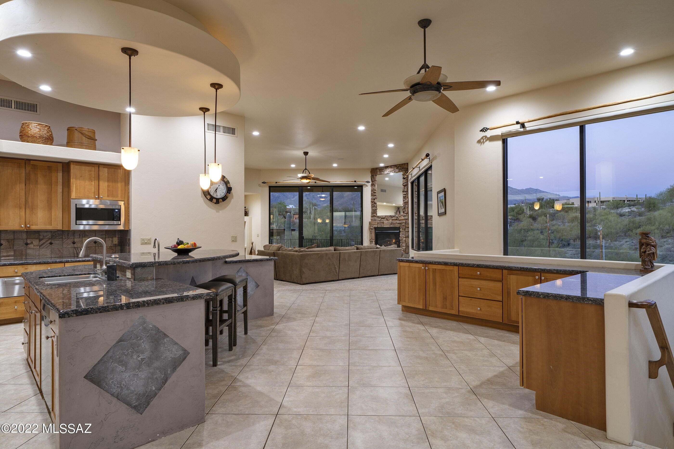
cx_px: 337
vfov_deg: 61.9
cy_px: 224
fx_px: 374
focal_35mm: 20
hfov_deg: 84.0
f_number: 11
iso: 100
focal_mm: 20
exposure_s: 1
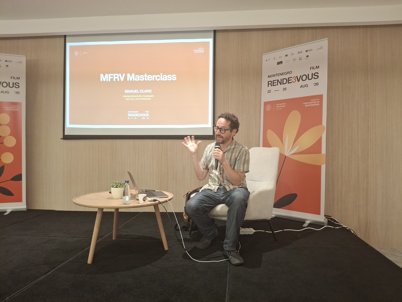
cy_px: 151
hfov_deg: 69.4
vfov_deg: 54.9
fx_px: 290
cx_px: 201
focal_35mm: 25
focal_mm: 4.69
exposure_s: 1/100
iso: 80
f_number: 1.8
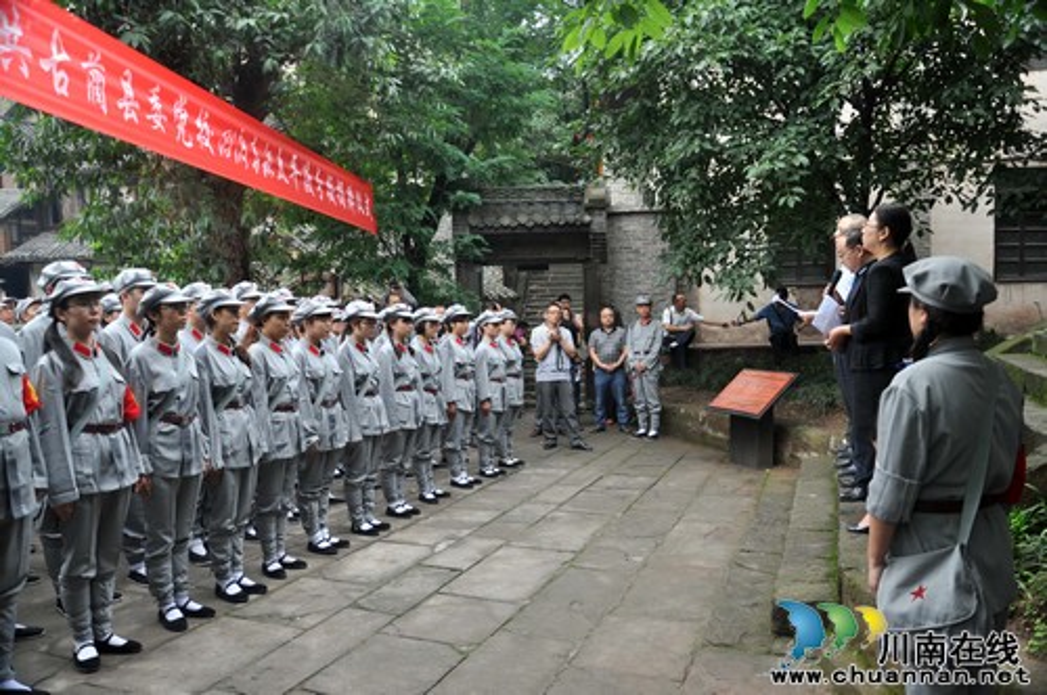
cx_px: 524
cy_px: 348
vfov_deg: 47.8
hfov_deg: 67.4
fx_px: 784
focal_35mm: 27
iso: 200
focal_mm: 18
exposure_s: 1/125
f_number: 5.6
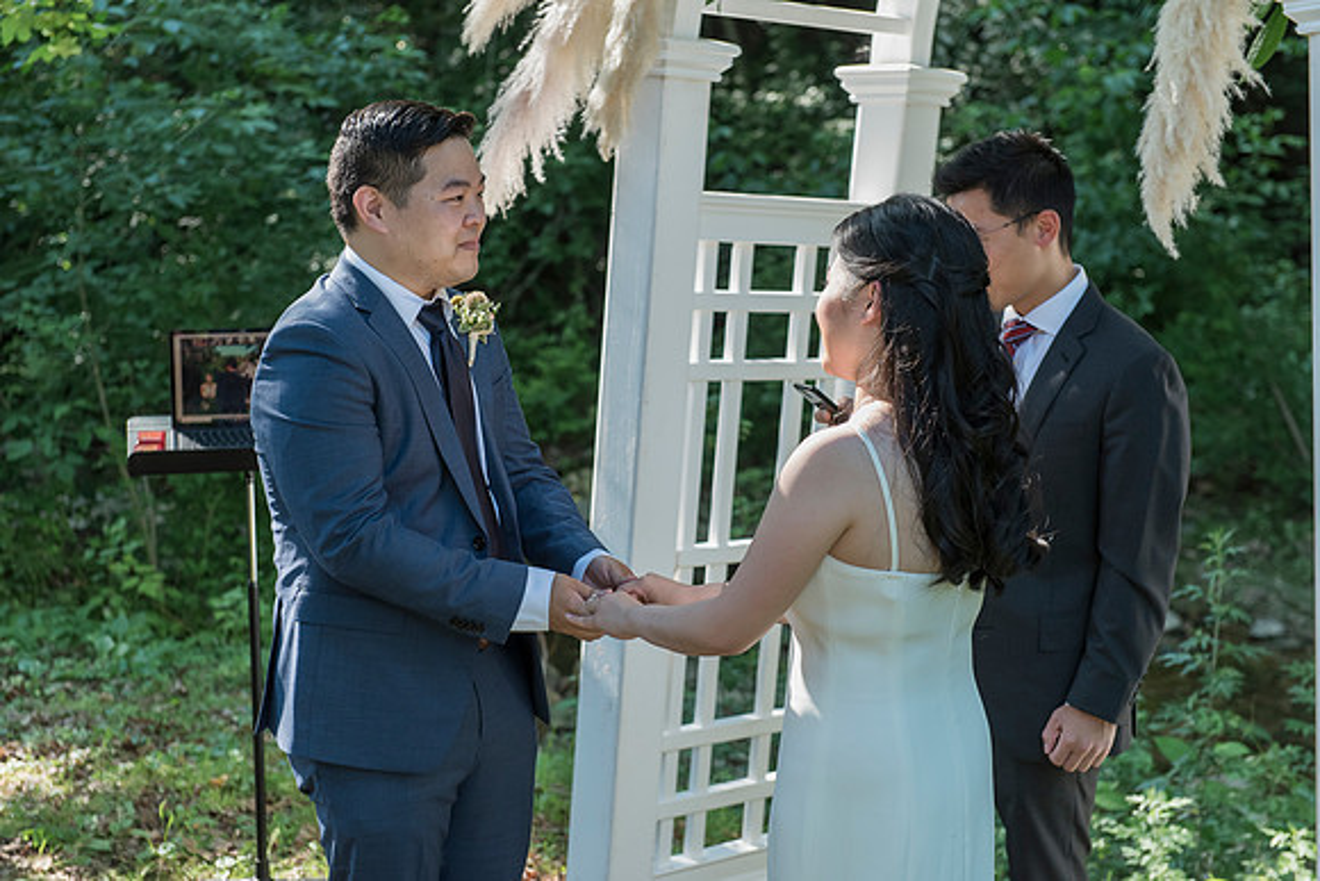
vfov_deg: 19.5
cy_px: 440
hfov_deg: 28.8
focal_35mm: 70
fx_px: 2567
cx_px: 660
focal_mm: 70
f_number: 4
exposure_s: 1/640
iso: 1000
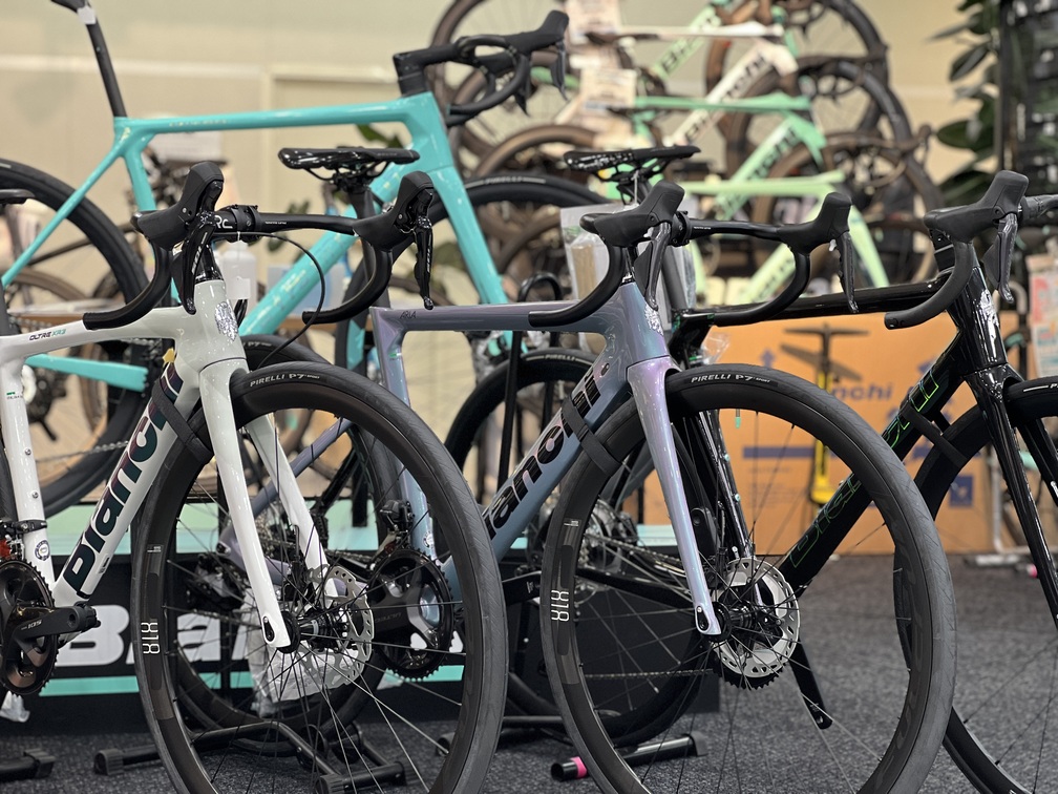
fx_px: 2353
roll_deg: +0.1
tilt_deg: -1.3
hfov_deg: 25.3
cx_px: 529
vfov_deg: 19.1
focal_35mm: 77
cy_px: 397
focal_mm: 9
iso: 200
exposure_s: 1/33
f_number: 2.8
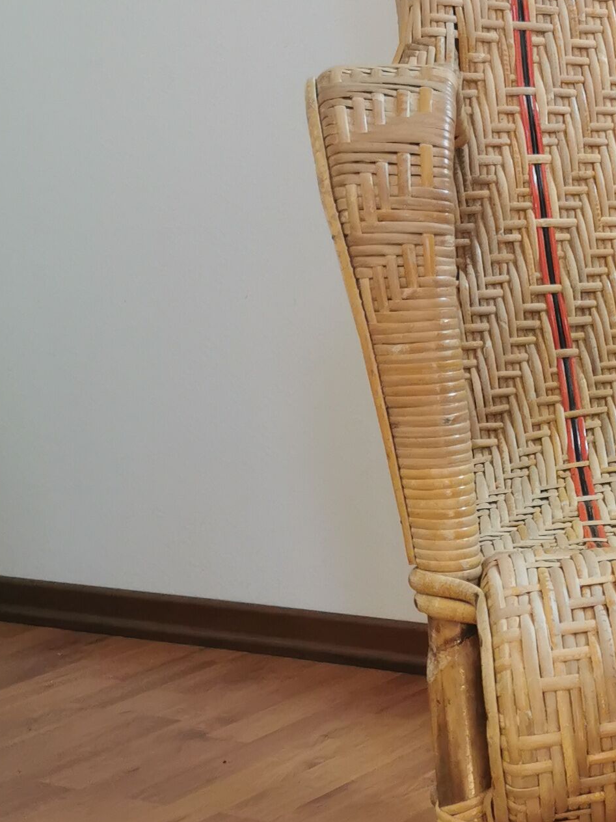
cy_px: 463
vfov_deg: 25.0
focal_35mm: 78
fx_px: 1851
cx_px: 860
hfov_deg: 17.4
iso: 160
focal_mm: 5.58
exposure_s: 1/100
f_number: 1.8
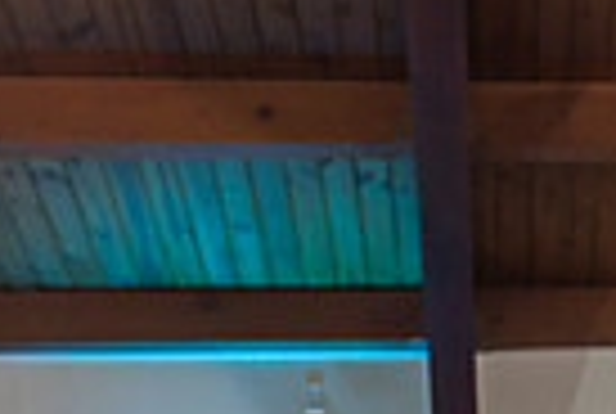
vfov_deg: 8.8
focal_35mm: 148
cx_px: 1088
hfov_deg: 12.7
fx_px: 2538
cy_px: 817
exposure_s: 1/100
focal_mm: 35
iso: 1000
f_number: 4
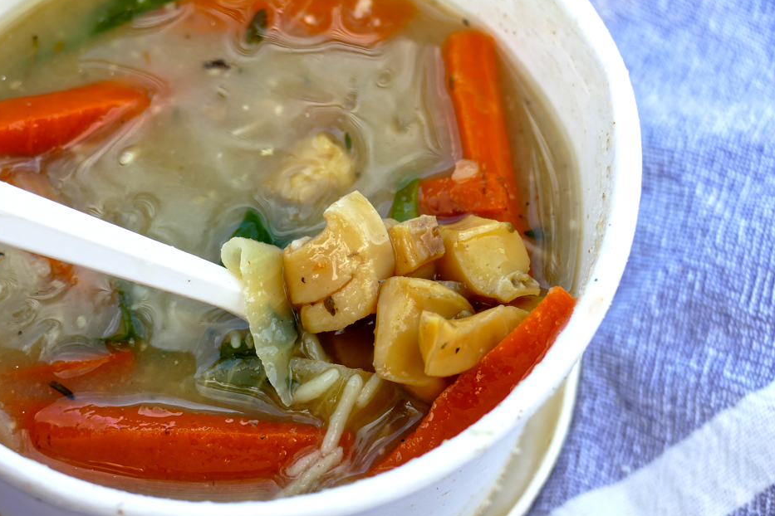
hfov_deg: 18.3
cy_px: 245
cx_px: 351
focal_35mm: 112
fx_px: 2411
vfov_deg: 12.2
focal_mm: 37.1
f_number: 3.8
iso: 125
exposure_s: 1/250
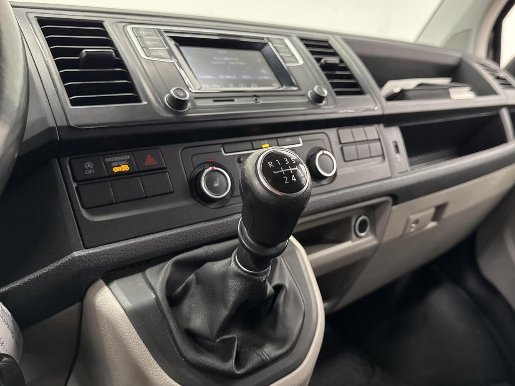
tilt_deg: -7.1
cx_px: 300
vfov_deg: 49.6
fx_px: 417
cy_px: 162
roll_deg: +2.6
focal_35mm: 28
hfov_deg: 63.1
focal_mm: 6.76
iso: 500
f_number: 1.78
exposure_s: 1/50
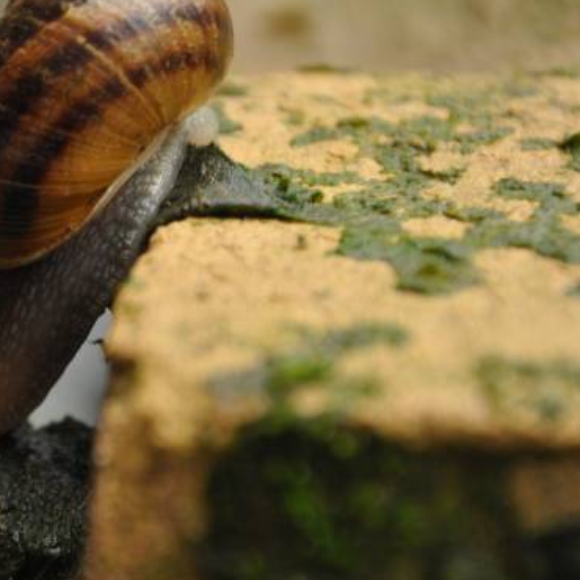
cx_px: 74
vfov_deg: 5.4
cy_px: 339
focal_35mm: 325
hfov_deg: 5.4
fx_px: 6161
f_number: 5.6
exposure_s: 1/8
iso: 400
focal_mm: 105
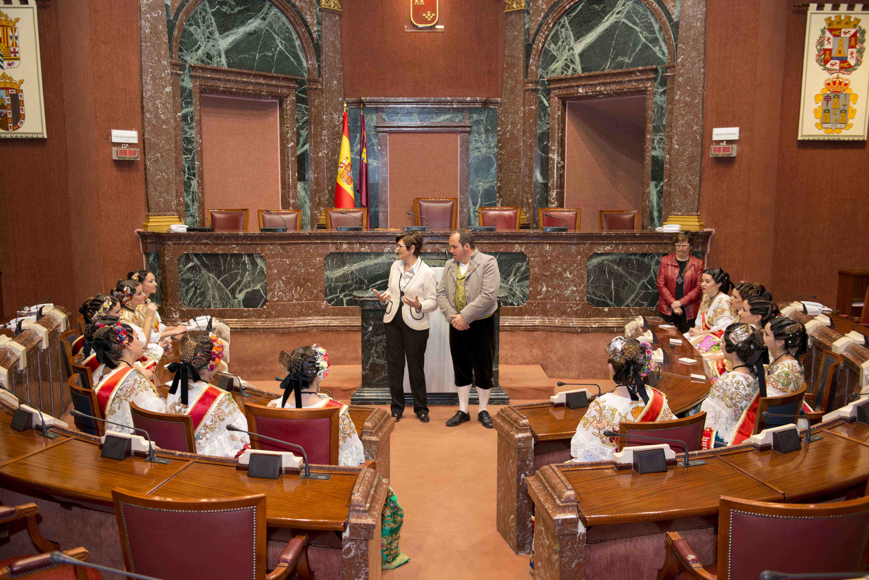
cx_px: 434
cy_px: 290
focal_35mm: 34
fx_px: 821
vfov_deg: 38.9
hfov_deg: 55.8
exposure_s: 1/60
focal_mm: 34
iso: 800
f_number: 3.5
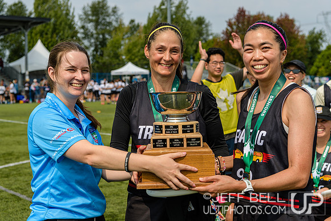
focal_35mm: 55
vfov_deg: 24.6
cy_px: 110
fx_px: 506
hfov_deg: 36.2
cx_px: 166
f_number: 5.6
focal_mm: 55
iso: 125
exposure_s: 1/800
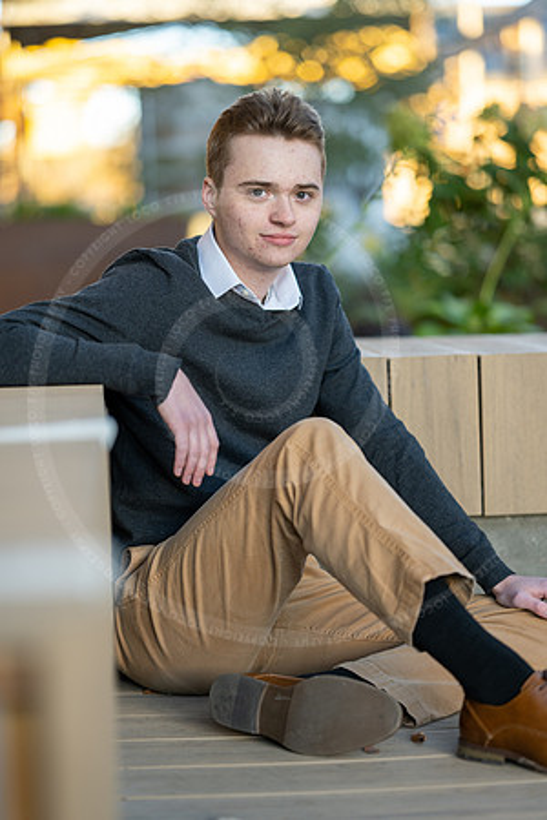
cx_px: 274
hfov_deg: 16.1
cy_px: 410
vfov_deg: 23.9
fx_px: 1937
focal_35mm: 85
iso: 200
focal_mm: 85
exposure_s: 1/320
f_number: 1.8
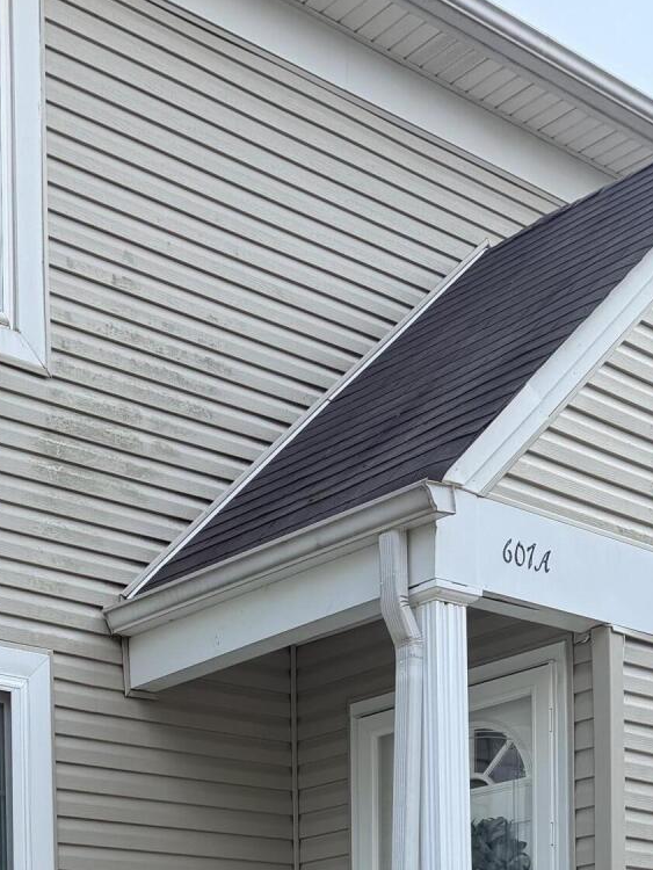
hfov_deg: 22.6
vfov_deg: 26.3
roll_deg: -0.3
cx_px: 129
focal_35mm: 64
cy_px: 1093
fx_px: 1609
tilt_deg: +1.0
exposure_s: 1/878
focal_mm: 6.76
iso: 80
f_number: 1.78
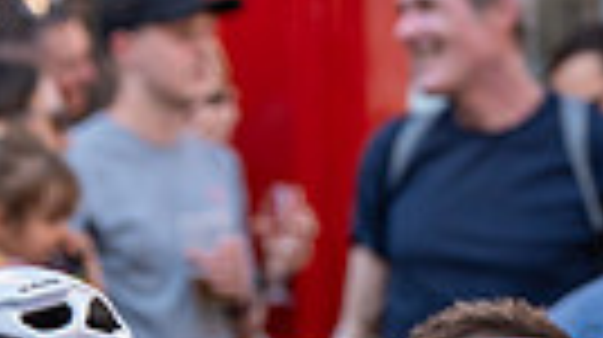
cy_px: 433
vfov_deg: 3.6
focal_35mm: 334
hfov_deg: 6.5
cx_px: 454
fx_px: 5334
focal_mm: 95
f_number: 4
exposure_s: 1/1000
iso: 640
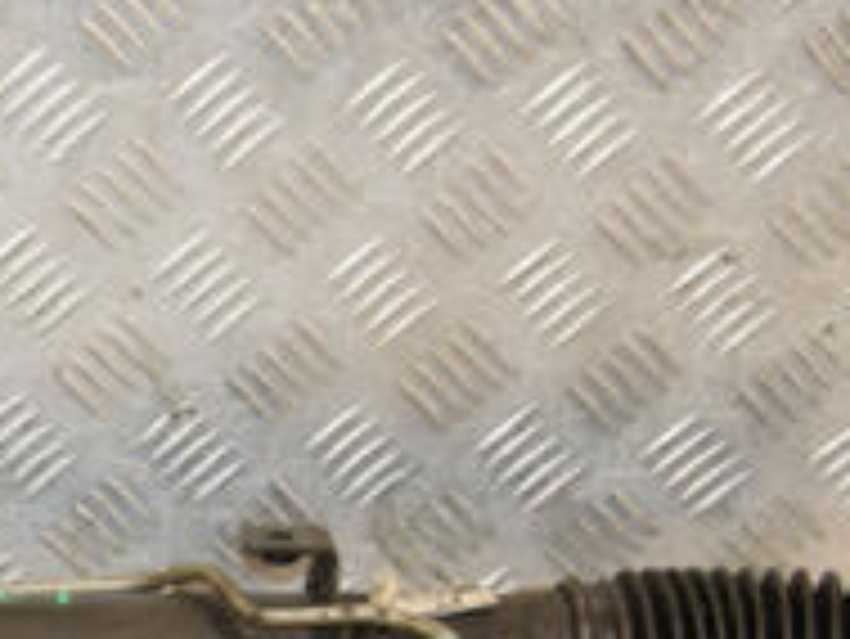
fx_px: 3366
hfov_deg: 14.0
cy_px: 639
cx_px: -157
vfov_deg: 10.7
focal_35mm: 137
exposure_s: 1/200
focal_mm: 30
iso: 800
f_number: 6.3
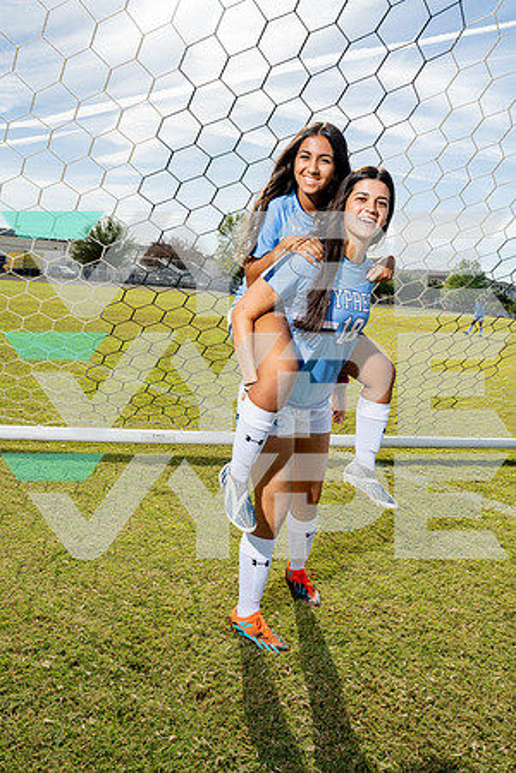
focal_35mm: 28
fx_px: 602
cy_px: 386
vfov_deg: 65.5
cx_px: 258
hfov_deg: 46.4
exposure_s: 1/250
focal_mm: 28
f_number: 11
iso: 200
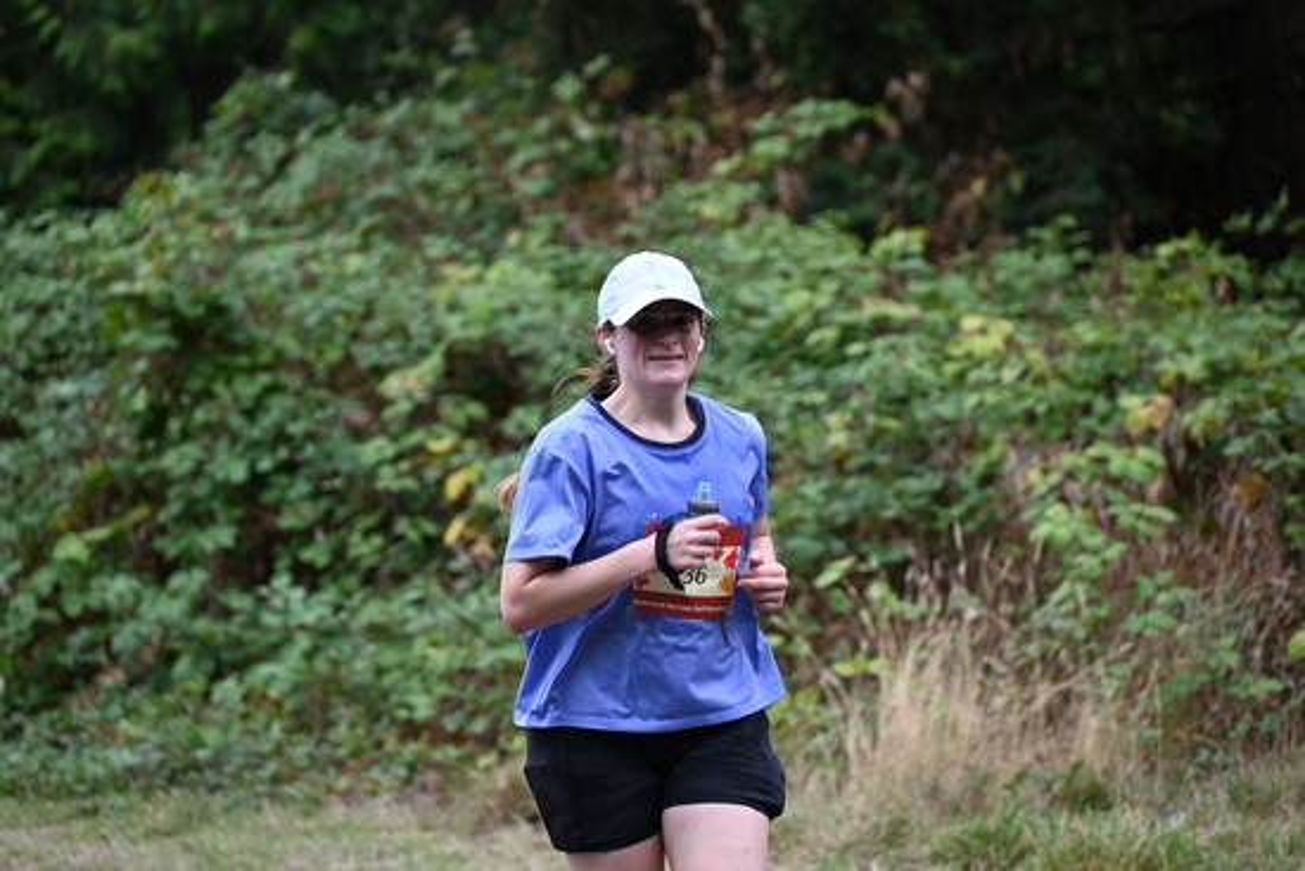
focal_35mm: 200
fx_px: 7251
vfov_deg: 6.9
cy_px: 436
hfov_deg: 10.3
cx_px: 652
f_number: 6.3
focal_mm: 200
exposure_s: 1/320
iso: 400
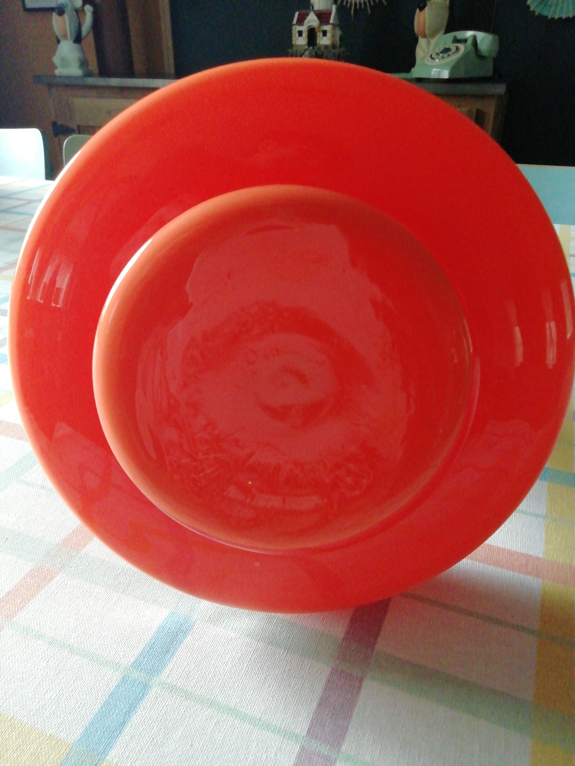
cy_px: 383
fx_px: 576
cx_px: 288
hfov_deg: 53.1
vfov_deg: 67.3
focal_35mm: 26
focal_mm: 3.46
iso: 400
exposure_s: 1/33.3
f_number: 2.2
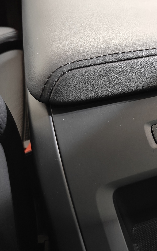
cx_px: 165
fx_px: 267
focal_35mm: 39
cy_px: 124
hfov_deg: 30.0
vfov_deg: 50.4
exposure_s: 1/20
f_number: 1.8
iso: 2500
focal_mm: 5.59
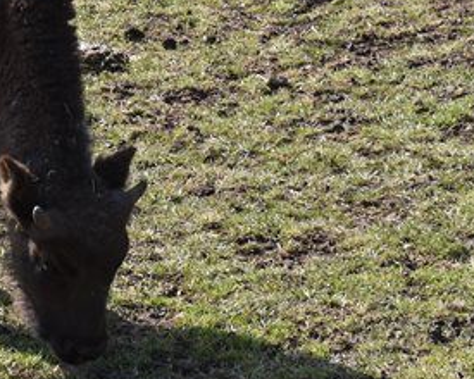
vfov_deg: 5.4
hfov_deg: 6.7
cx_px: 188
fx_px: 4051
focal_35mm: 289
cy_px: 18
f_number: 8
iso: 100
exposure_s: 1/125
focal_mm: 55
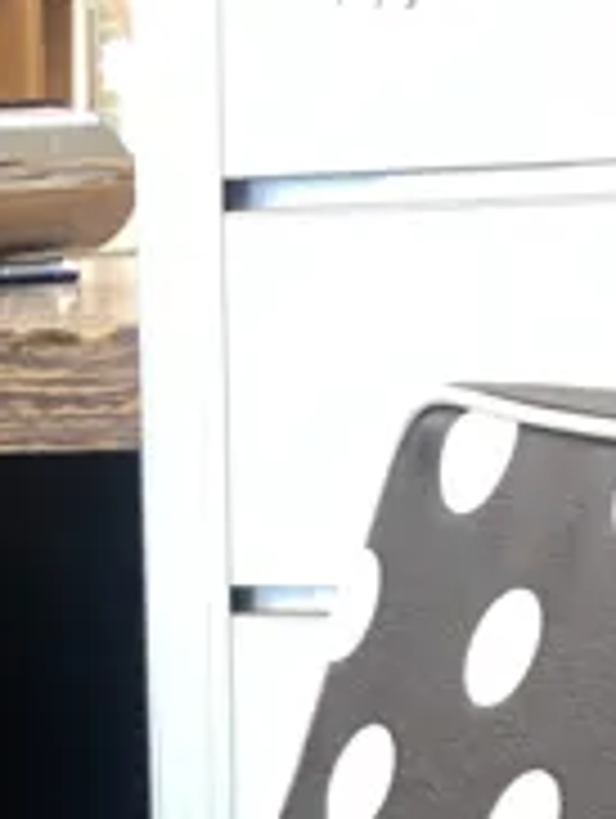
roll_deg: +2.9
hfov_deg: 10.1
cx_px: 45
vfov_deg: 10.5
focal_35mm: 146
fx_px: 3456
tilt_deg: -30.5
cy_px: 2259
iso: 80
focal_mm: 4.25
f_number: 1.8
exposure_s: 1/50
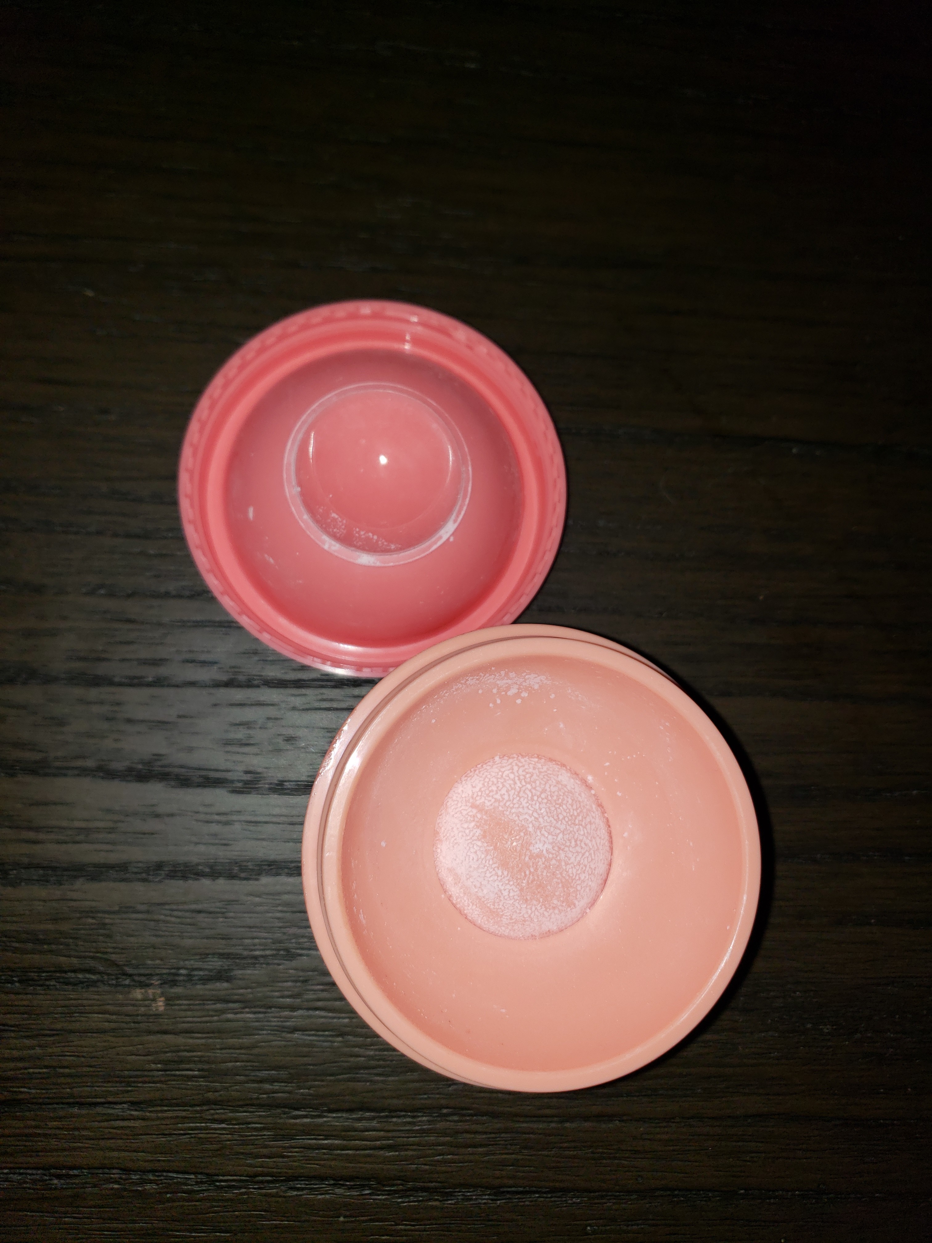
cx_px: 466
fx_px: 933
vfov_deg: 67.3
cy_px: 622
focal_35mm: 26
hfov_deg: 53.1
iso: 50
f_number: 1.5
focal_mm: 4.3
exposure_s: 1/539
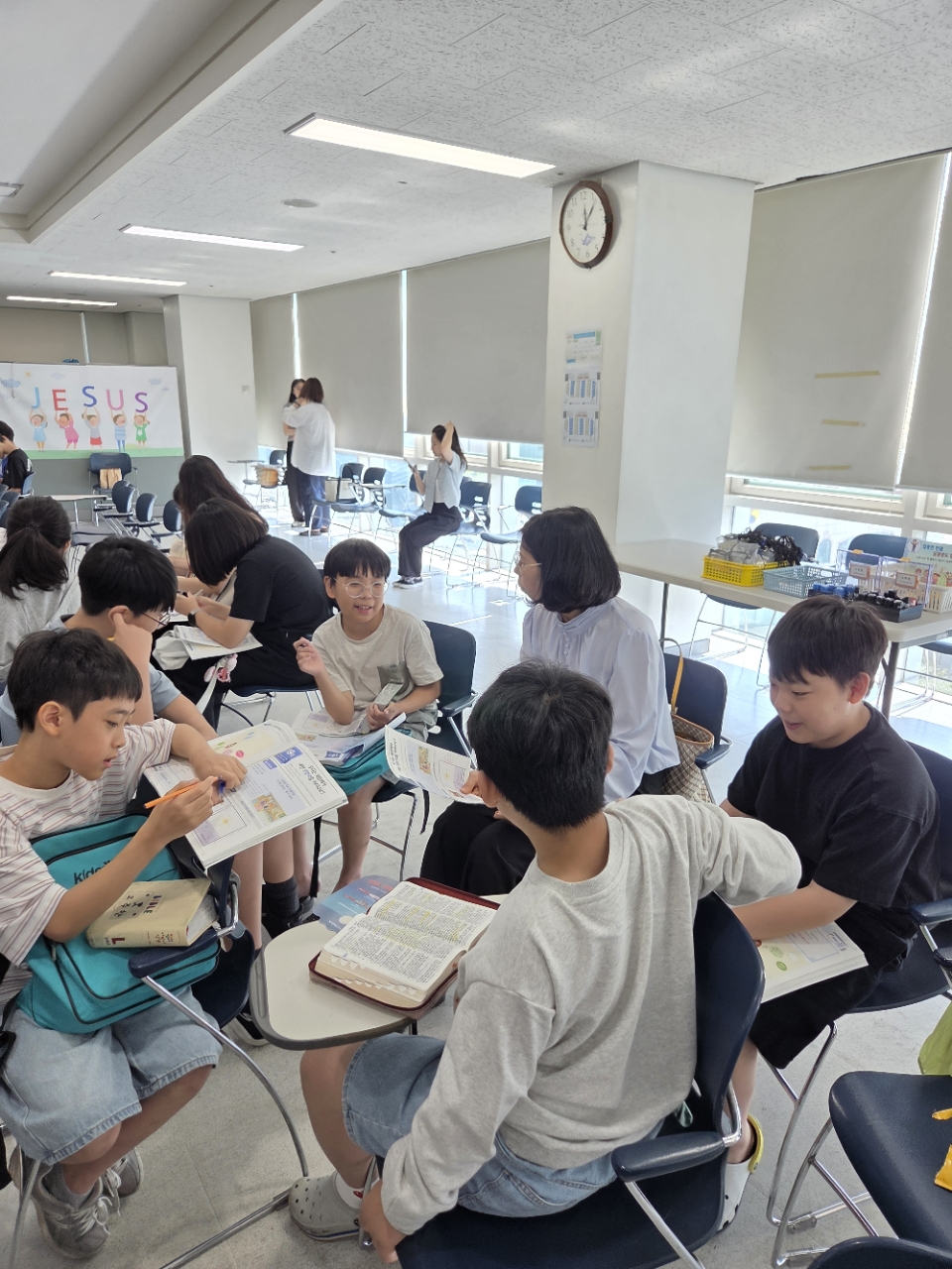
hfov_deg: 58.9
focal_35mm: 23
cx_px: 476
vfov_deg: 73.9
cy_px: 634
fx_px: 843
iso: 64
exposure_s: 1/120
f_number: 1.8
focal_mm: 5.4
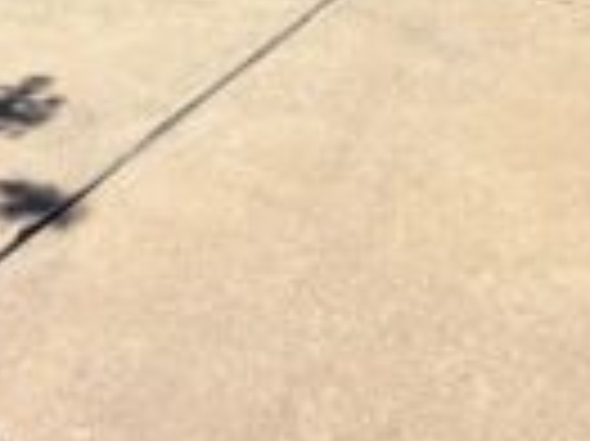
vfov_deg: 19.0
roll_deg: +0.7
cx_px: 295
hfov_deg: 33.8
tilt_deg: +0.7
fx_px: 971
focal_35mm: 57
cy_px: -369
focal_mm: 2.22
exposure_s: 1/770
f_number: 2.2
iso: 32
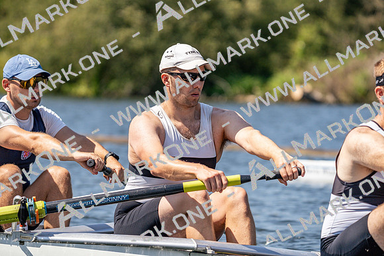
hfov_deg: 7.3
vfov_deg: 4.8
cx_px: 192
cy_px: 128
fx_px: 3030
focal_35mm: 284
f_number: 5.6
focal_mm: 284
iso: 320
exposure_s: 1/2000
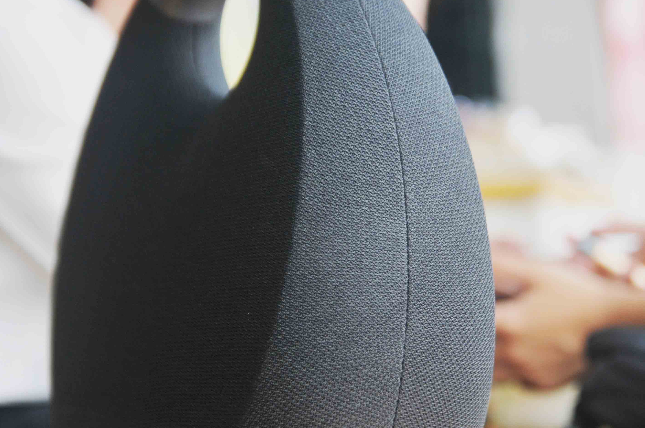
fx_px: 1306
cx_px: 372
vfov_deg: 18.6
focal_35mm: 73
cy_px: 228
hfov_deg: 27.7
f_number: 2.8
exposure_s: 1/250
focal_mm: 32
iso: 400
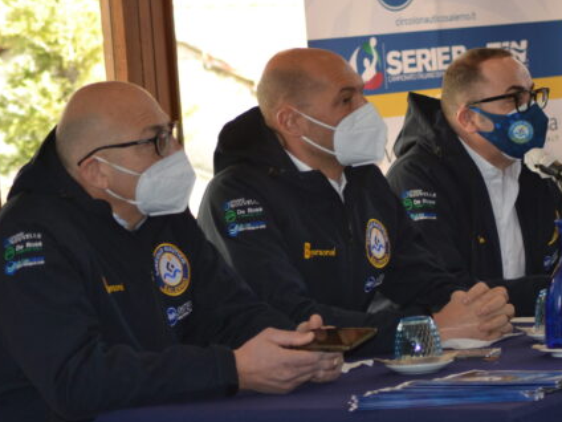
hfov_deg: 13.2
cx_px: 353
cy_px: 167
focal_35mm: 149
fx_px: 2419
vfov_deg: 10.0
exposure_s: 1/125
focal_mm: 70
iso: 250
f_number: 4
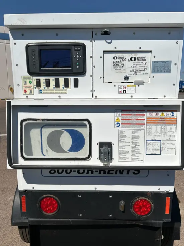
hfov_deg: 53.1
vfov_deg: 67.3
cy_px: 123
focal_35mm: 26
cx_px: 92
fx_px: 184
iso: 50
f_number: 1.5
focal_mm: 5.7
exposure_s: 1/14286
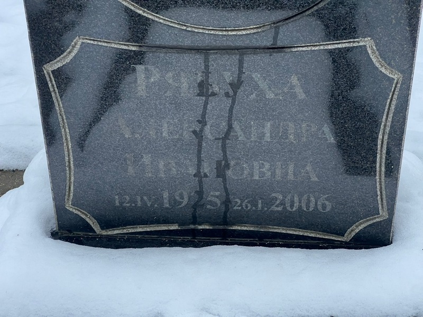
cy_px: 158
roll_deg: +1.7
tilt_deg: -34.2
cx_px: 212
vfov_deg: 19.1
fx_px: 941
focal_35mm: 77
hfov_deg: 25.3
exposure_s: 1/94
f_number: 2.8
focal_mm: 9
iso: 200
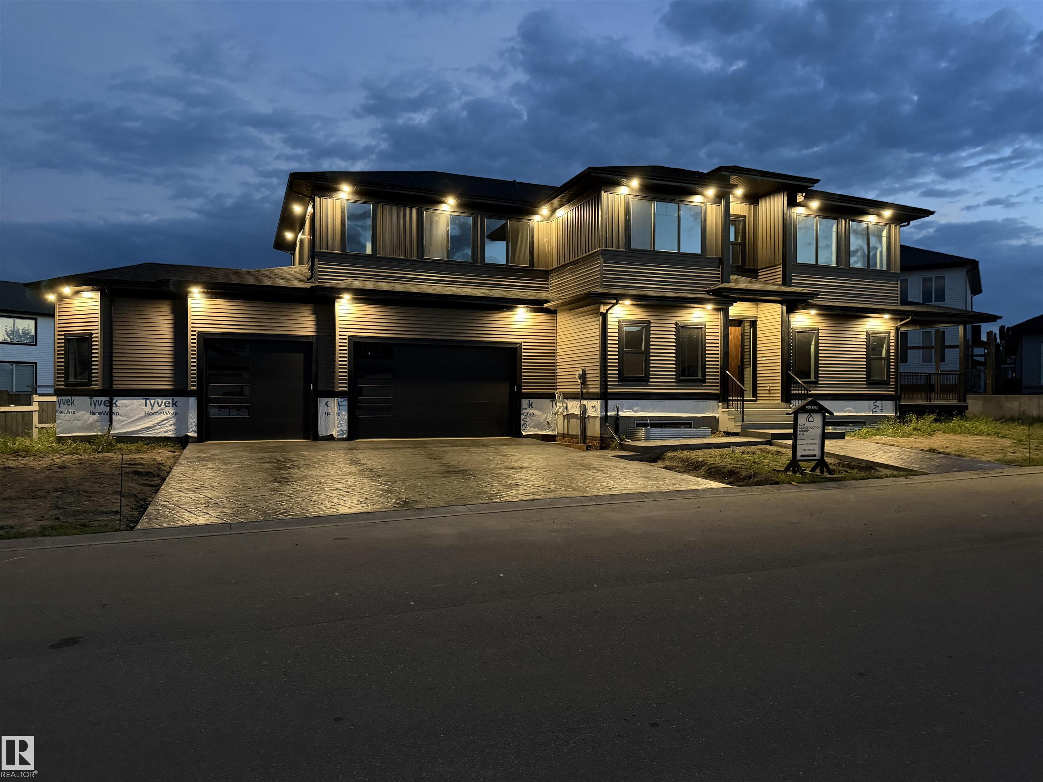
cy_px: 391
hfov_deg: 71.6
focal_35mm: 24
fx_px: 723
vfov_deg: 56.8
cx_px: 522
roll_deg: -0.1
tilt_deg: +0.4
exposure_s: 1/30
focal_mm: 6.76
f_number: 1.78
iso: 1000
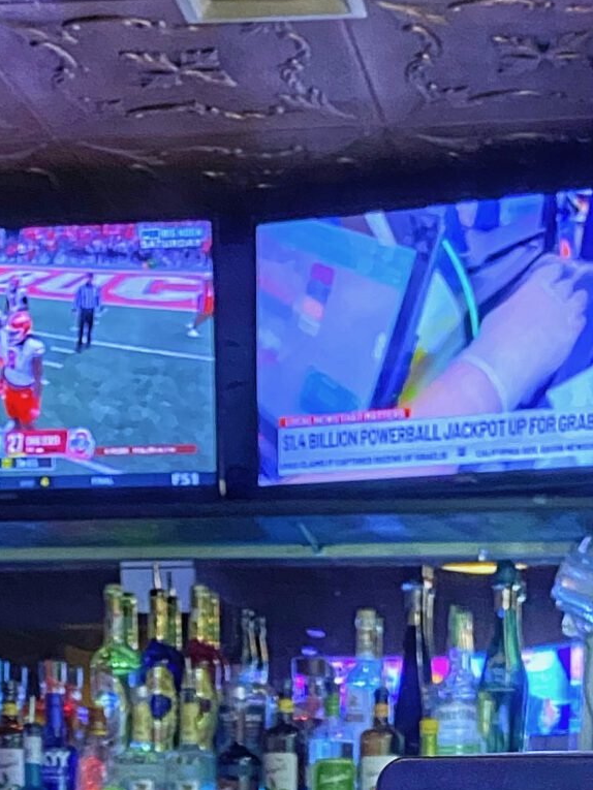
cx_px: 345
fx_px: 1987
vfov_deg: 19.1
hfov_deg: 17.0
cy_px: 1251
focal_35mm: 87
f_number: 1.8
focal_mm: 4.25
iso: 800
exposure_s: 1/30
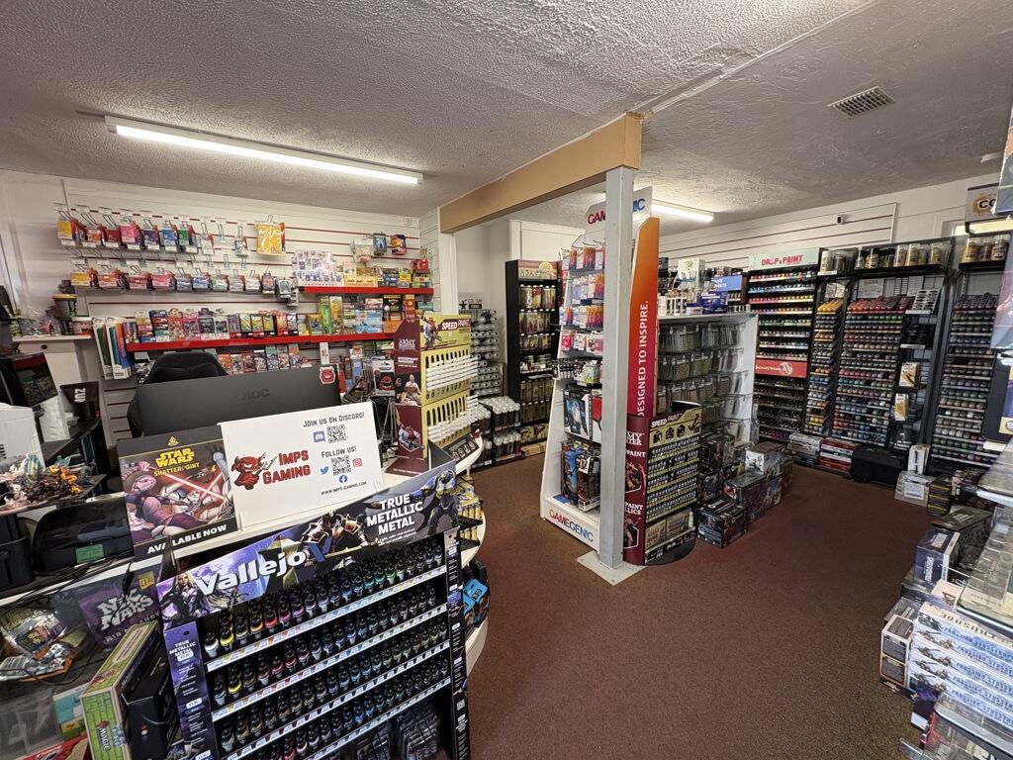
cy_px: 380
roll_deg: +1.2
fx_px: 410
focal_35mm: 14
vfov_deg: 85.7
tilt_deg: -9.9
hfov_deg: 102.1
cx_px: 506
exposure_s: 1/50
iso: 160
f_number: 2.2
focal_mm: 2.22
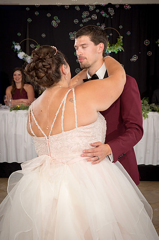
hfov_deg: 20.6
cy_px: 120
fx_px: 438
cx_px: 80
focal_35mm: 66
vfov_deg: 30.5
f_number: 5.6
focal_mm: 66
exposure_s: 1/125
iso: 800
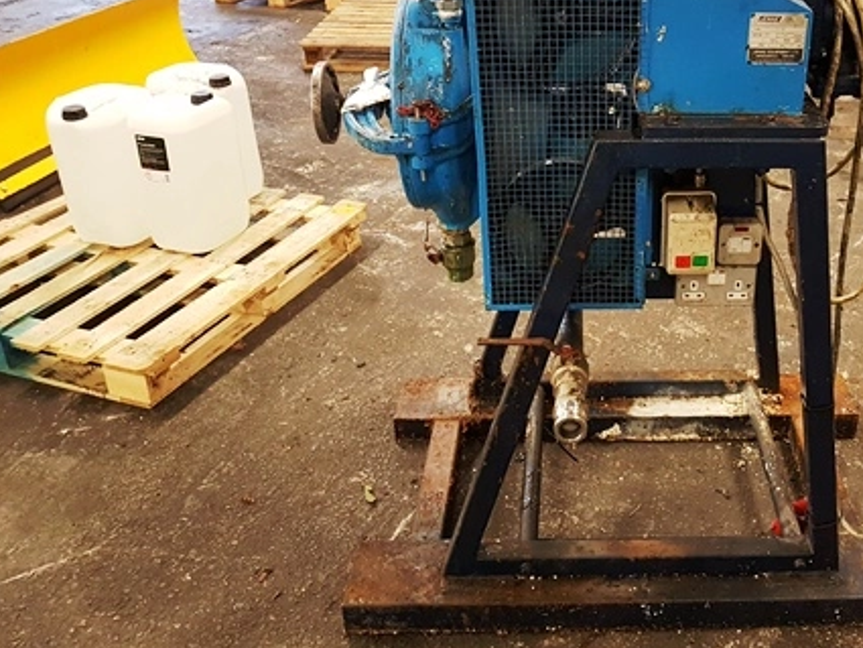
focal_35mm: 37
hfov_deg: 48.9
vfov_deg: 38.6
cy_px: 280
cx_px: 606
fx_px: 923
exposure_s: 1/14
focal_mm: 4.2
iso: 200
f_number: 1.7
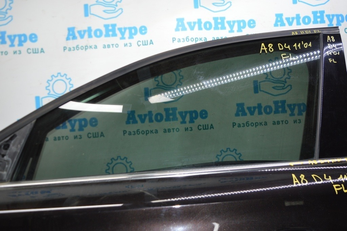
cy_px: 116
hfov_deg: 57.3
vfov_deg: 39.9
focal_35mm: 33
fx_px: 318
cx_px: 174
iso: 360
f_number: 4
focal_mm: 22
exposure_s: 1/125
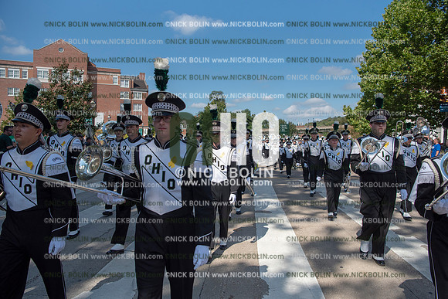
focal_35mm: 24
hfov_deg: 73.7
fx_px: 299
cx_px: 224
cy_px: 150
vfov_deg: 53.2
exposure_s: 1/4000
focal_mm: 24
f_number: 5
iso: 400
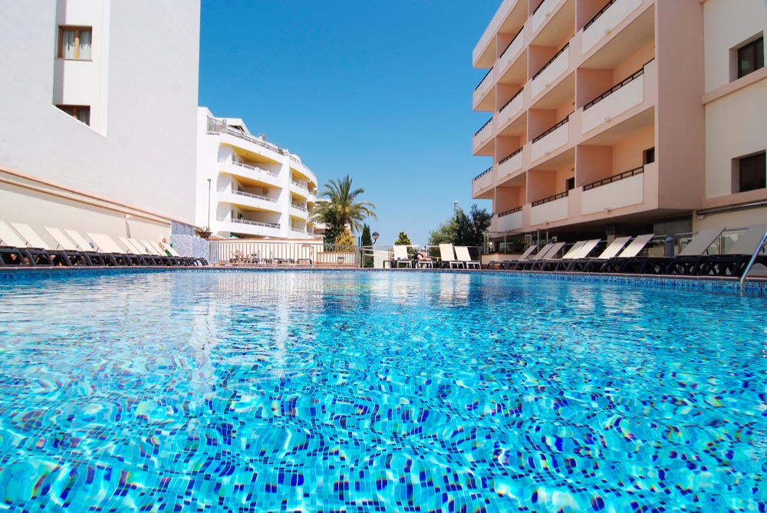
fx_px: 384
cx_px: 384
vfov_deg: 67.5
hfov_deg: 89.9
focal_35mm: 18
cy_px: 256
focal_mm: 12
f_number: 9
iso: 125
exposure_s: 1/250
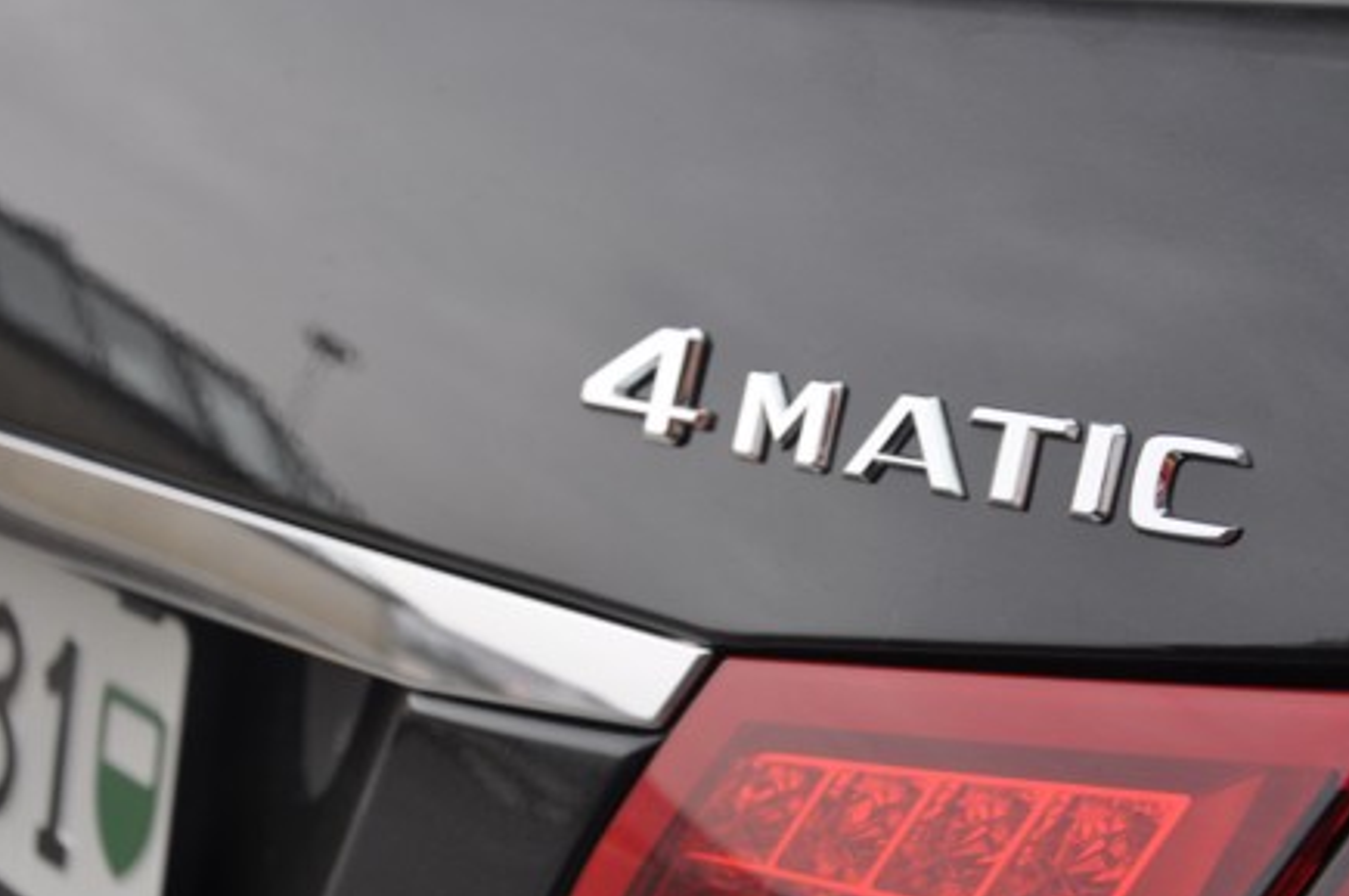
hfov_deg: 29.3
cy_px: 487
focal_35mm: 69
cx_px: 710
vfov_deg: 19.7
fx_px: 2583
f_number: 4.5
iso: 400
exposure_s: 1/60
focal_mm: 40
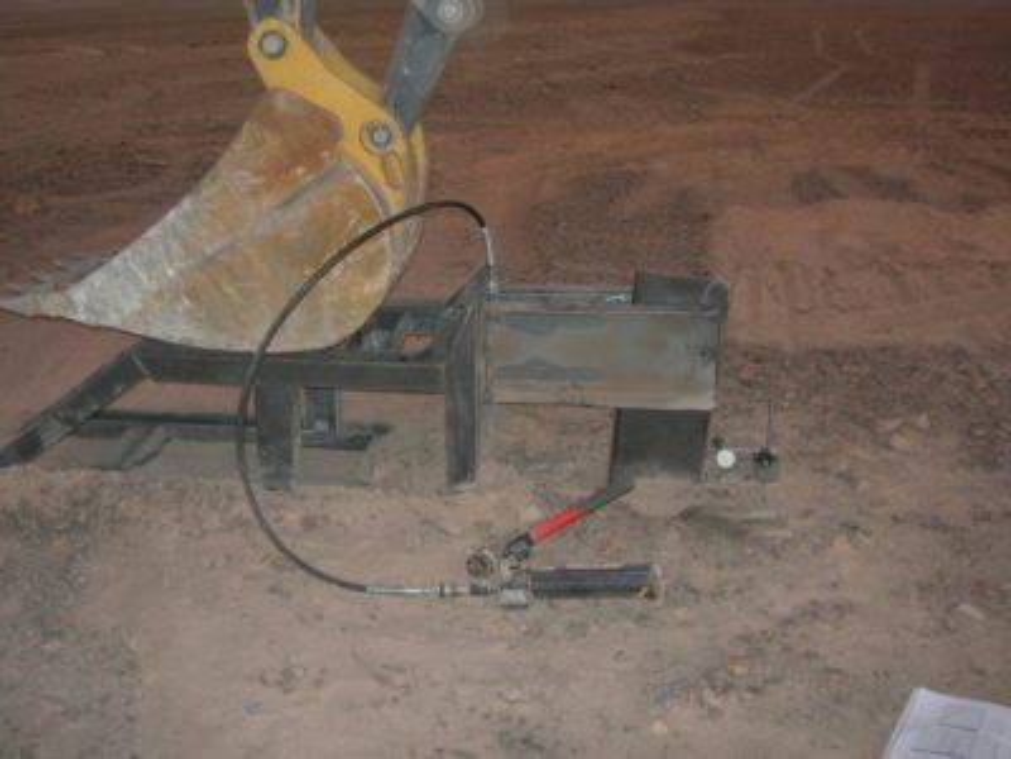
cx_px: 506
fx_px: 1110
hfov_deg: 49.0
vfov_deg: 37.7
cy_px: 380
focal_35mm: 38
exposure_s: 1/60.1
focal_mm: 7.8
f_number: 2.8
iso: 64
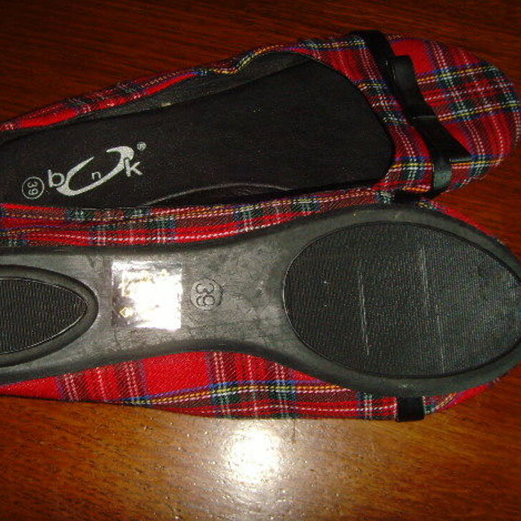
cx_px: 210
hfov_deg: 35.9
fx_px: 800
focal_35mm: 47
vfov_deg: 36.1
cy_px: 255
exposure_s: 1/45
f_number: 3.5
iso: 200
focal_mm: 6.6
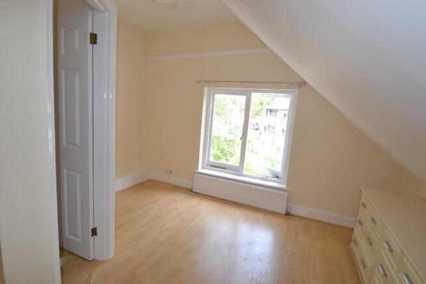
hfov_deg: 92.4
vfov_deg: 69.7
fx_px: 204
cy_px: 142
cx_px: 213
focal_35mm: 17
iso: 250
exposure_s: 1/125
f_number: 4
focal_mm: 11.5
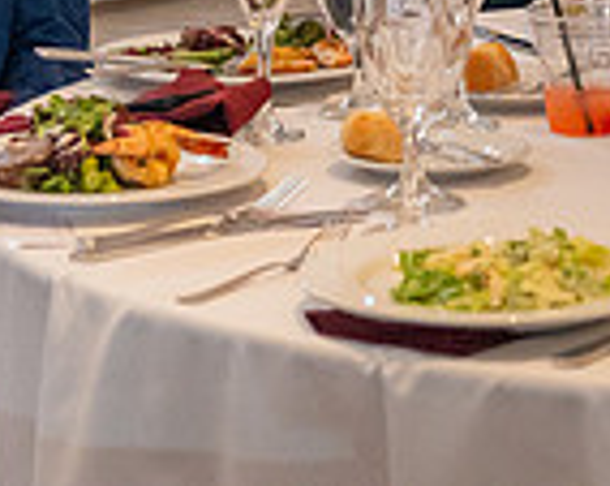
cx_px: 326
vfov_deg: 7.5
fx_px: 3603
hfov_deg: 9.7
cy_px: -338
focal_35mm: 200
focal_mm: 52
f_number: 4
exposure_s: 1/200
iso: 3200
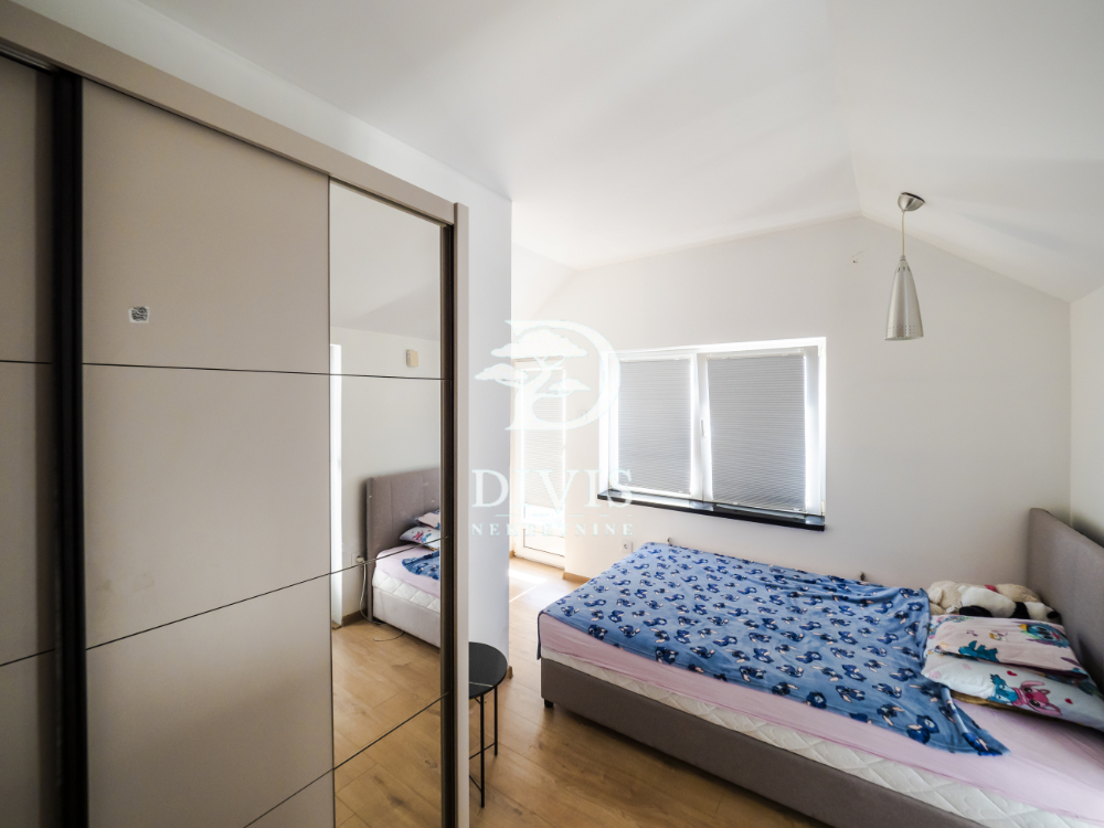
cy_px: 414
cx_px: 552
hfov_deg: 102.1
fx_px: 446
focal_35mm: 14
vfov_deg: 85.7
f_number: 4
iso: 400
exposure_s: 1/80
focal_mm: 7
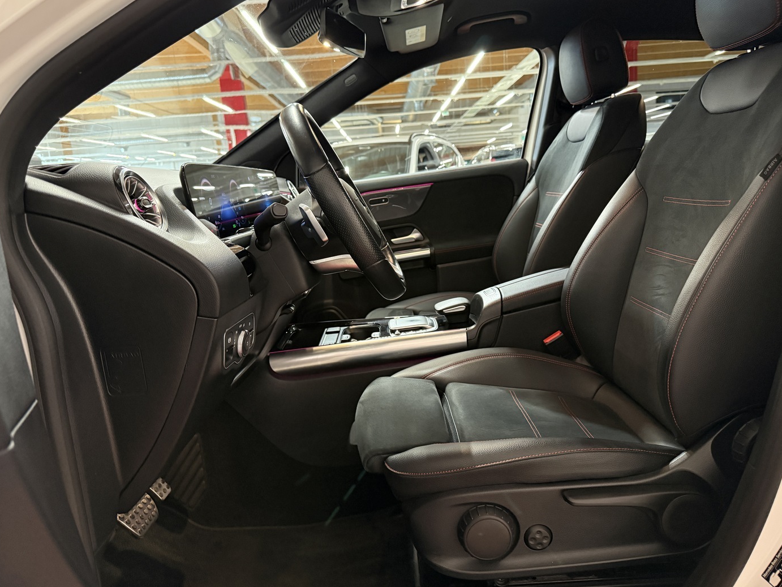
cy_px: 286
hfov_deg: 69.4
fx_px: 565
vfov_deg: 54.9
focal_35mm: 25
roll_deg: +3.7
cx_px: 403
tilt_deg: -10.1
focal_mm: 6.76
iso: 800
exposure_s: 1/60
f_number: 1.78
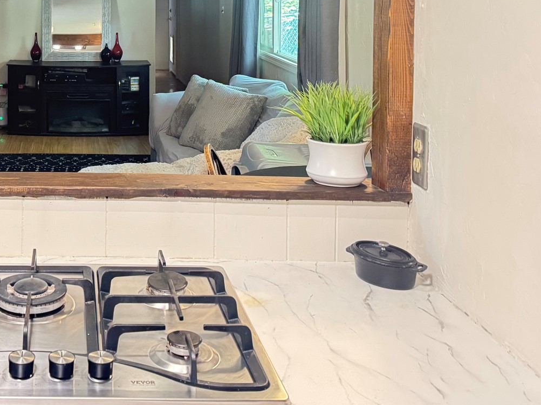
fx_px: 766
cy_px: 9
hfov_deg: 36.8
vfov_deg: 28.1
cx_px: 70
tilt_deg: -4.1
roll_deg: -1.0
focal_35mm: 49
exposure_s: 1/40
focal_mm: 6.76
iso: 800
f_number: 1.78
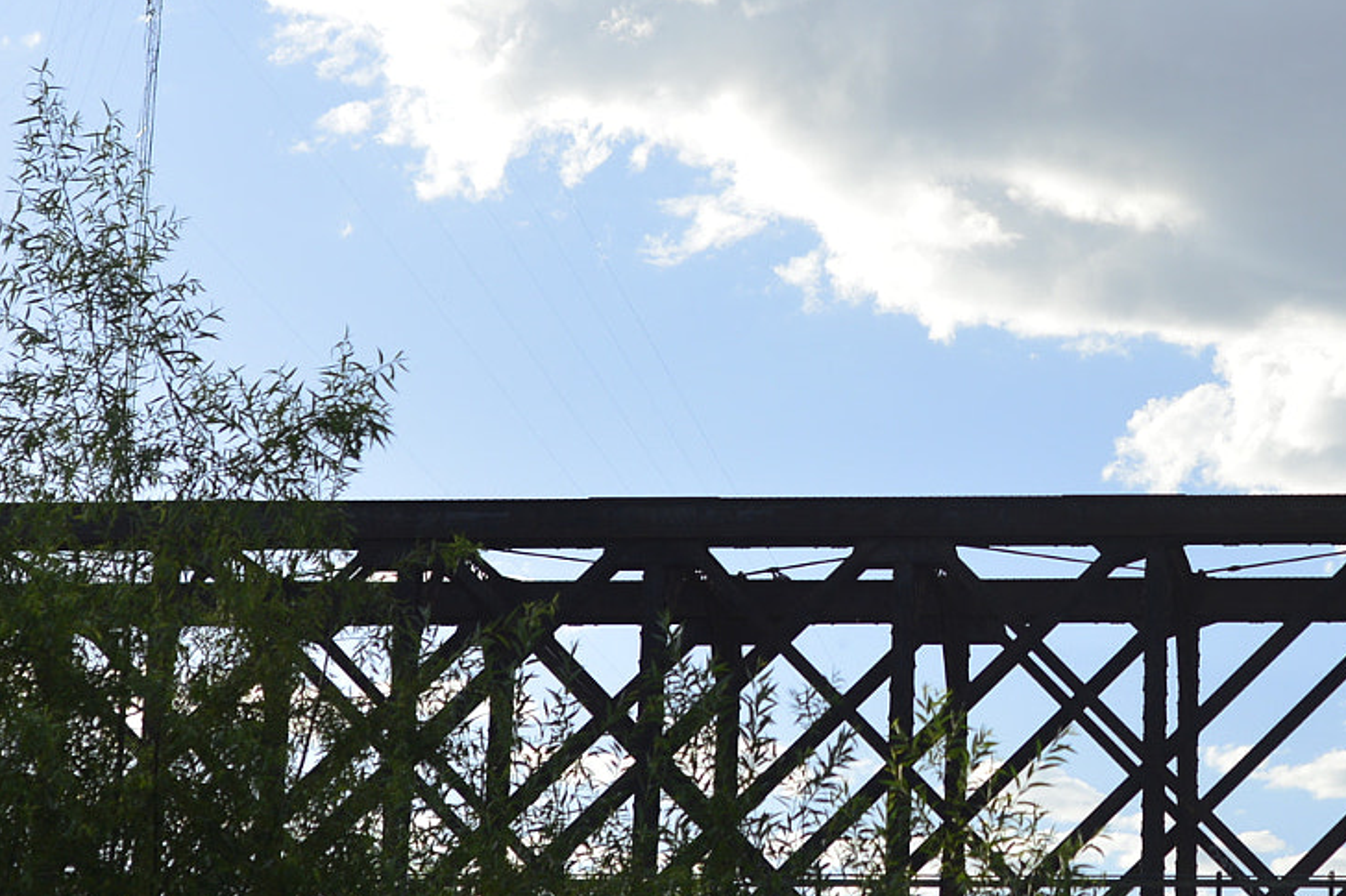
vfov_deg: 12.4
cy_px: 416
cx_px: 1180
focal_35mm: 110
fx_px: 4112
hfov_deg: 18.3
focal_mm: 50
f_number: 2.8
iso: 250
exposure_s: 1/4000
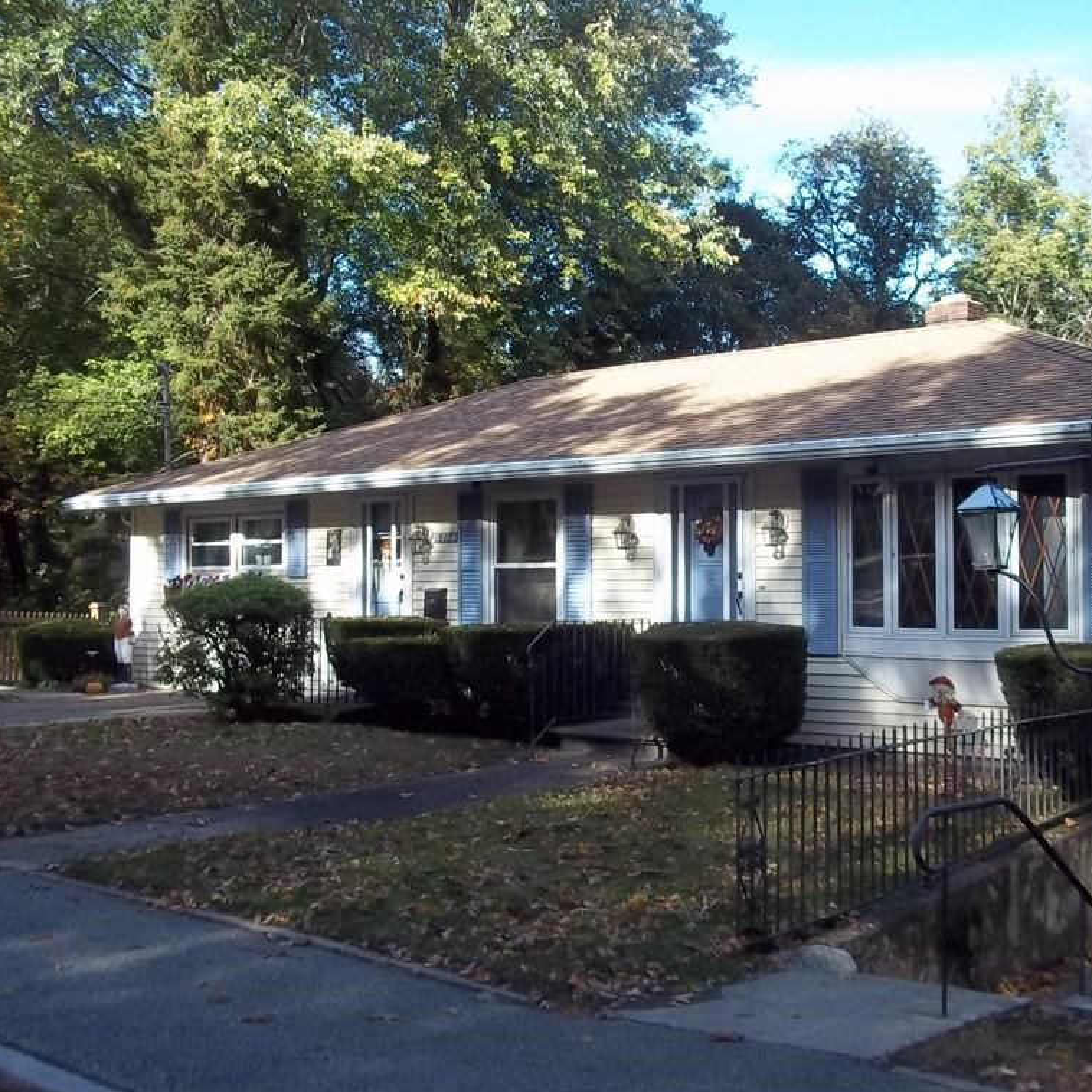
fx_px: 1535
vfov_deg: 39.2
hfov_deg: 39.1
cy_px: 542
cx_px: 618
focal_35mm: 43
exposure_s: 1/320
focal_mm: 6.5
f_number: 3.1
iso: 80
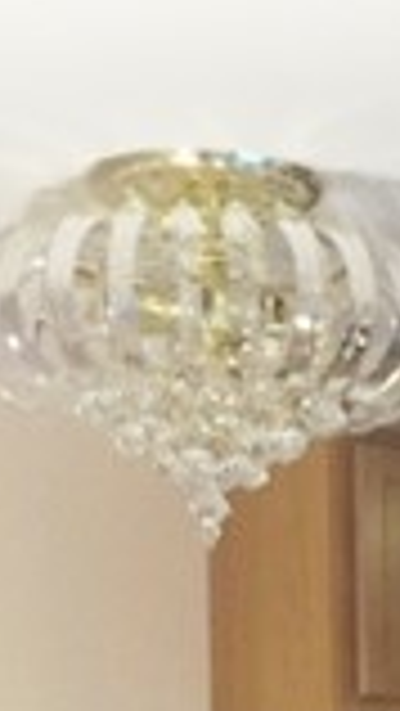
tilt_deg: -1.8
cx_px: 643
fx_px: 2411
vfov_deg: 16.0
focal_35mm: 128
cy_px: 900
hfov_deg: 9.2
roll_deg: +0.6
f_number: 2.2
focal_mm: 4.15
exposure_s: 1/30
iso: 200
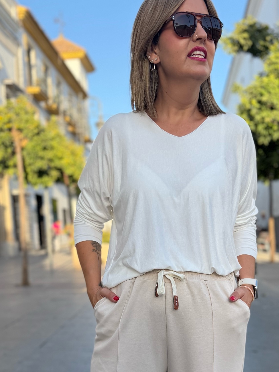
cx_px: 168
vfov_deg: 39.8
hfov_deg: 32.1
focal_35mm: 45
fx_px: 483
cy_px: 315
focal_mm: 6.76
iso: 100
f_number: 1.78
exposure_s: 1/1618
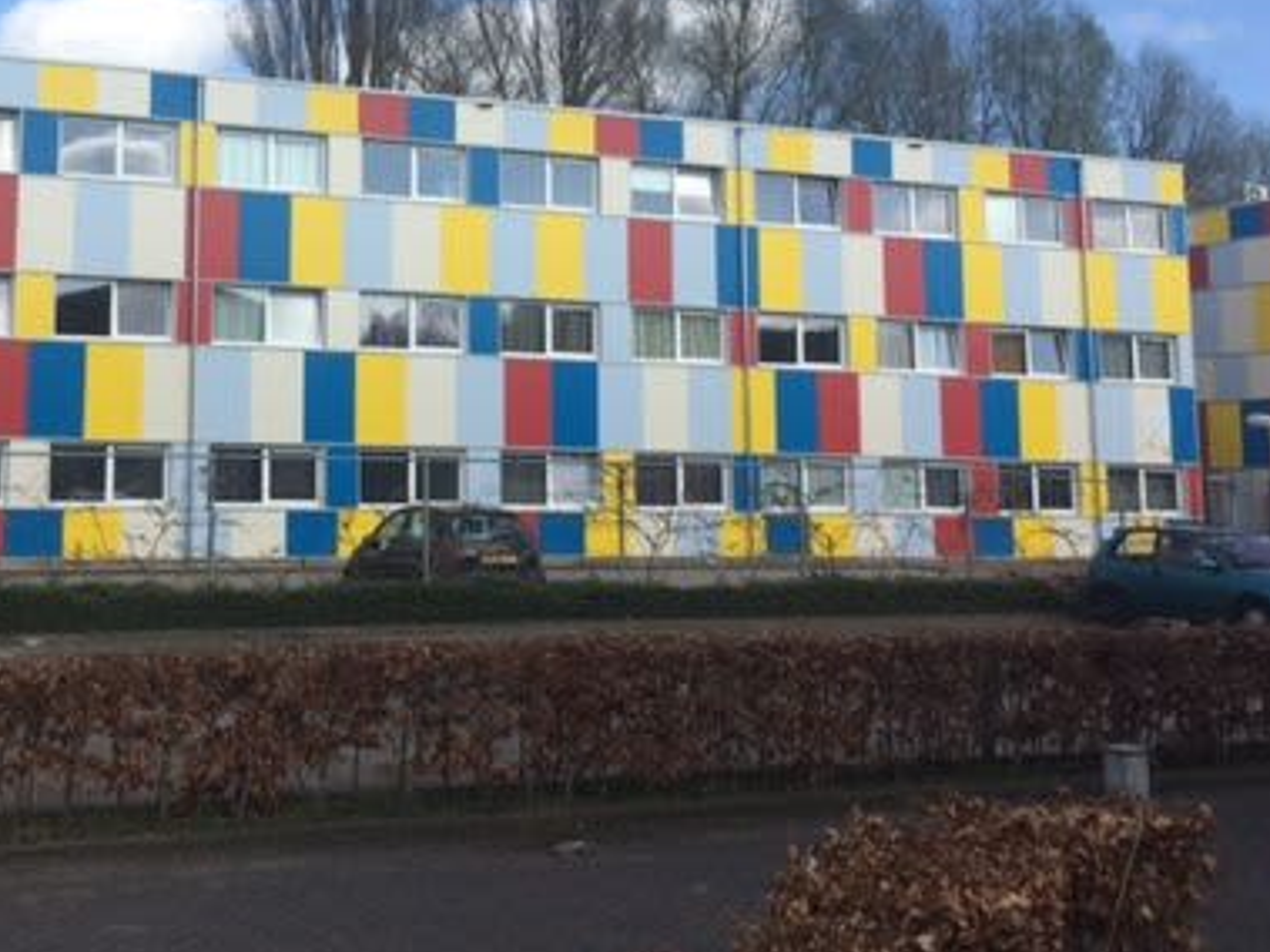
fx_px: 1797
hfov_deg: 37.9
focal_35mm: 49
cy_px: 228
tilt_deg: +7.4
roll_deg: -1.4
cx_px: 305
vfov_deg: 29.2
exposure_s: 1/1647
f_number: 2.2
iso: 32
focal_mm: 4.2
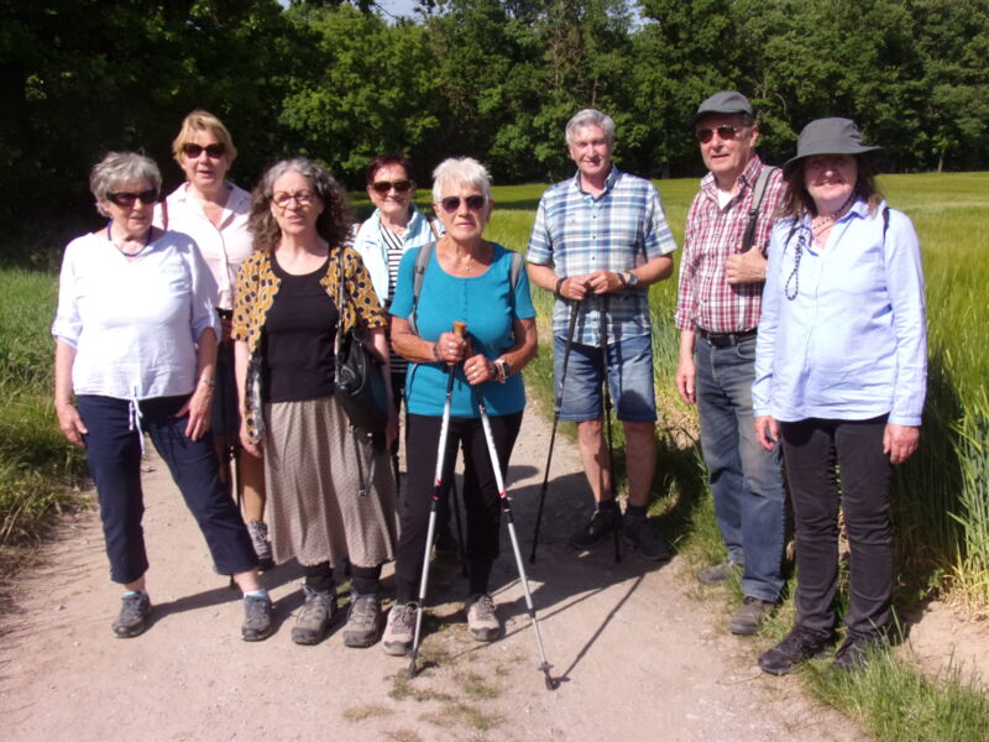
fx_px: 943
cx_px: 494
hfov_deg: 55.4
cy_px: 371
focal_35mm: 33
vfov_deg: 42.9
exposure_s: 1/900
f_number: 3.7
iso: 80
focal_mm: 5.9
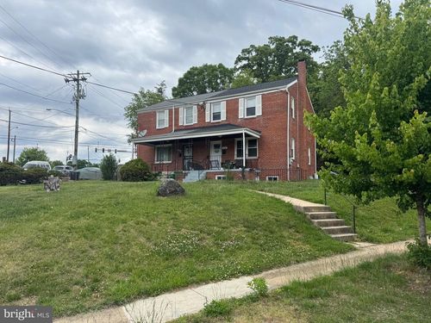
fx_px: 299
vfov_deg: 56.8
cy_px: 162
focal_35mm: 24
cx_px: 216
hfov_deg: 71.6
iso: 80
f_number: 1.78
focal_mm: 6.76
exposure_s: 1/2604
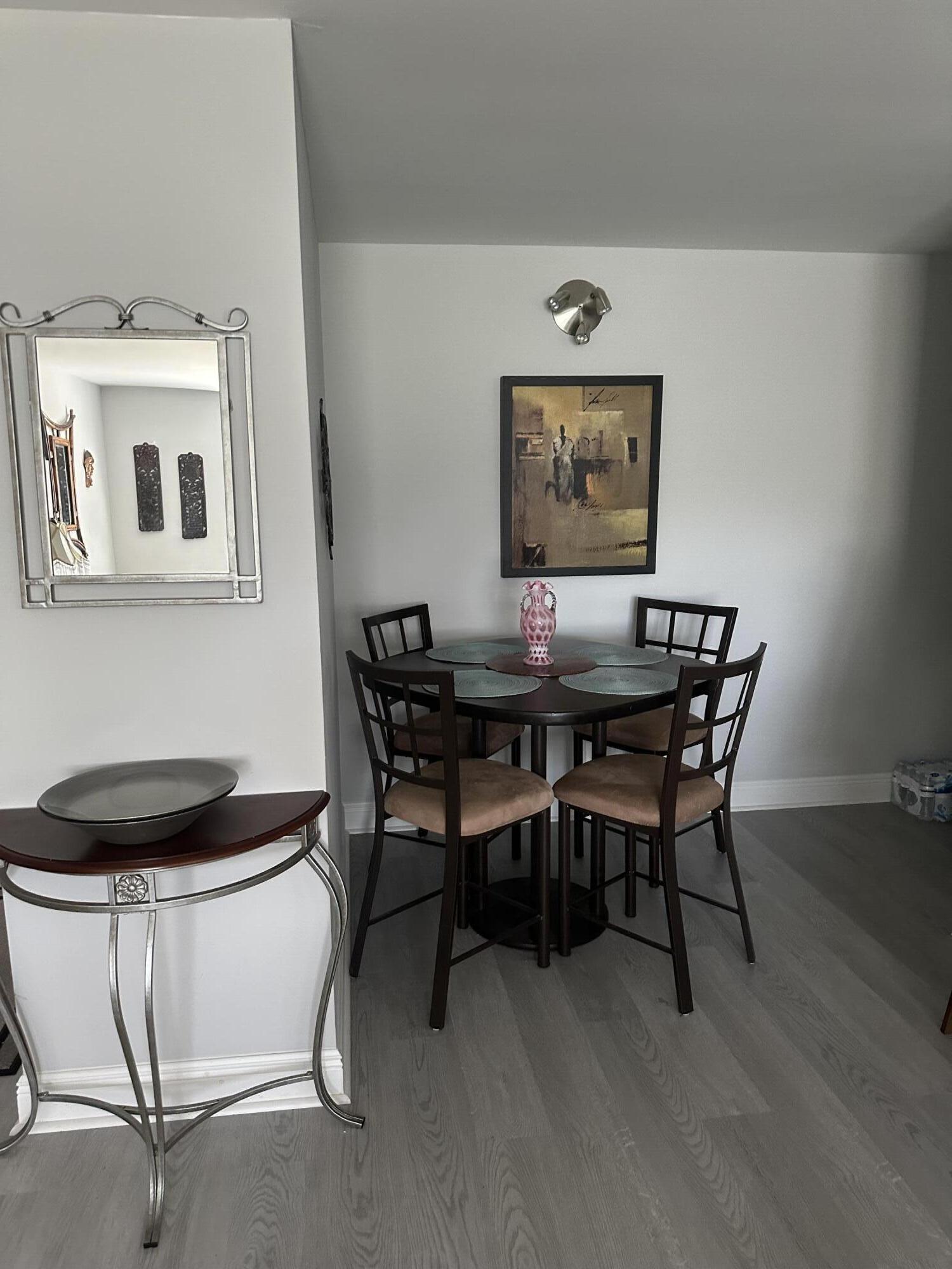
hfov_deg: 56.8
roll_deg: -0.1
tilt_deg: -9.1
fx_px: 880
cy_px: 634
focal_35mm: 24
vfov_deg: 71.6
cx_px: 476
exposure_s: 1/60
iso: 500
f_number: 1.78
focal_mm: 6.86
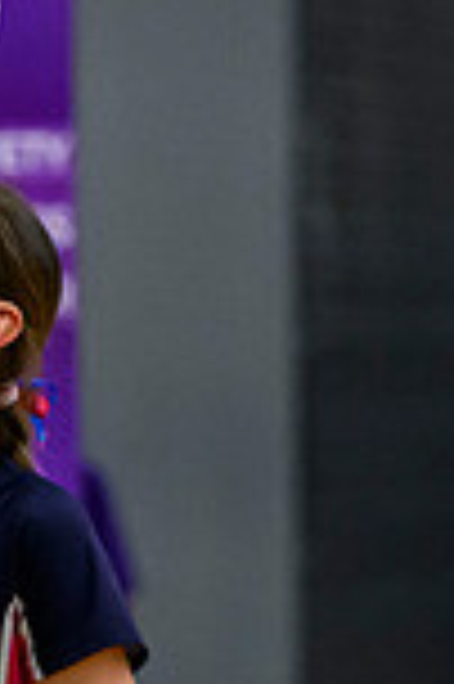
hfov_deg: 1.9
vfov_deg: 2.8
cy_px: 876
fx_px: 13783
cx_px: -81
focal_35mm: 727
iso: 6400
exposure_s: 1/1250
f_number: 2.8
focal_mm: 120
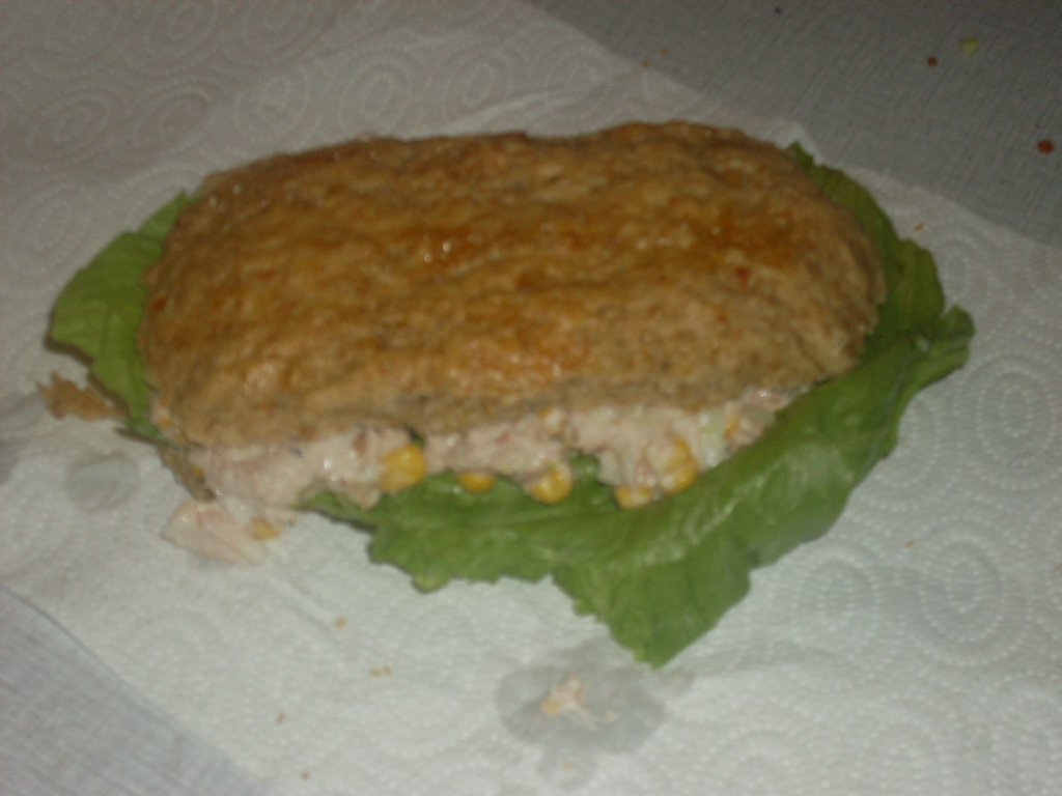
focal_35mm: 71
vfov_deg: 20.7
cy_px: 398
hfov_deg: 27.4
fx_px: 2178
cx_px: 531
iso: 100
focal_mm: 11.7
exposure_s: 1/45
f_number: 3.7
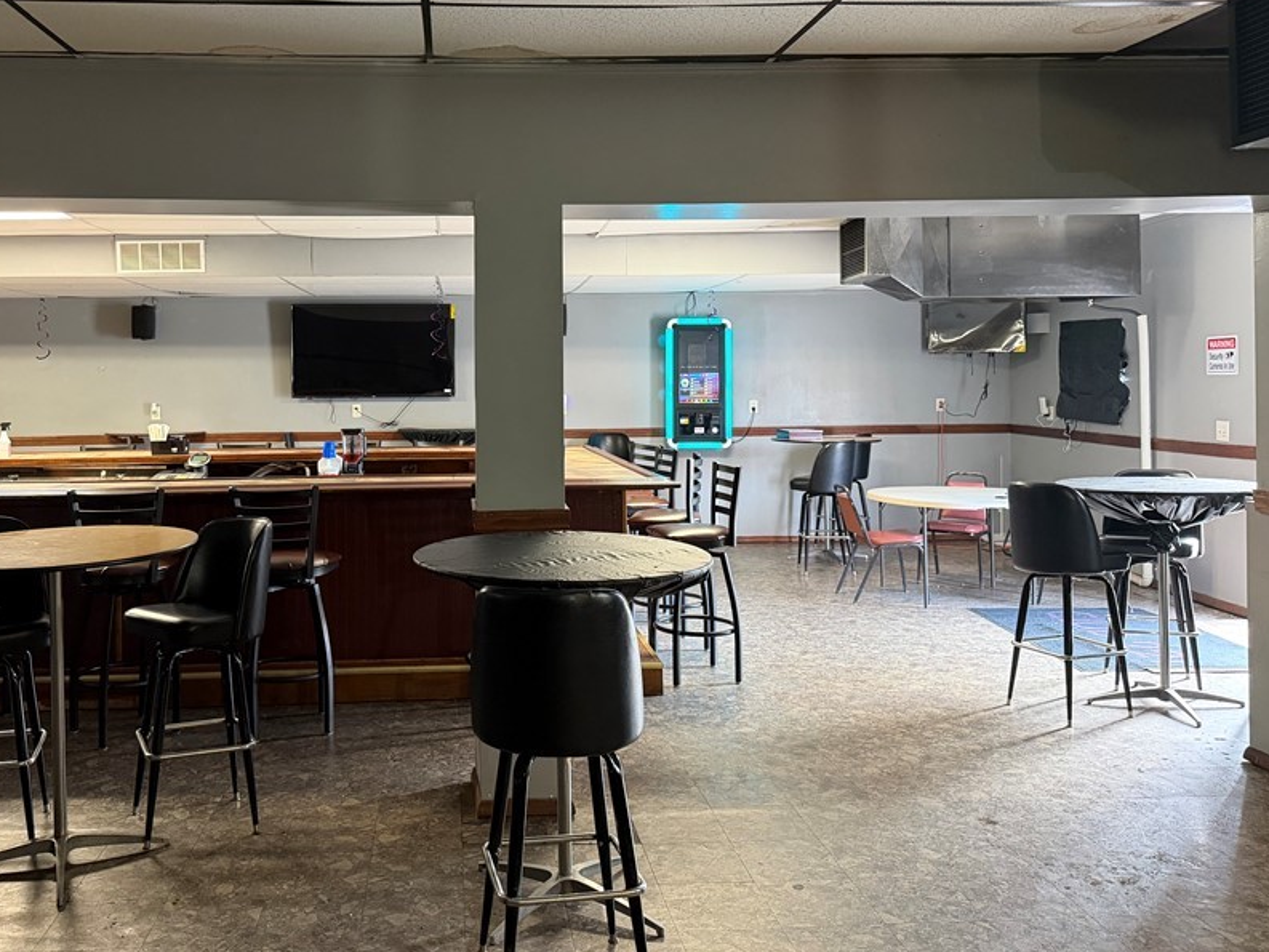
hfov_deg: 57.8
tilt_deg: +0.6
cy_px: 390
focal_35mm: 31
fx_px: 1137
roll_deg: +1.8
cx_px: 493
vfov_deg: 45.3
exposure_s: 1/60
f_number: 1.78
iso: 500
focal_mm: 6.76
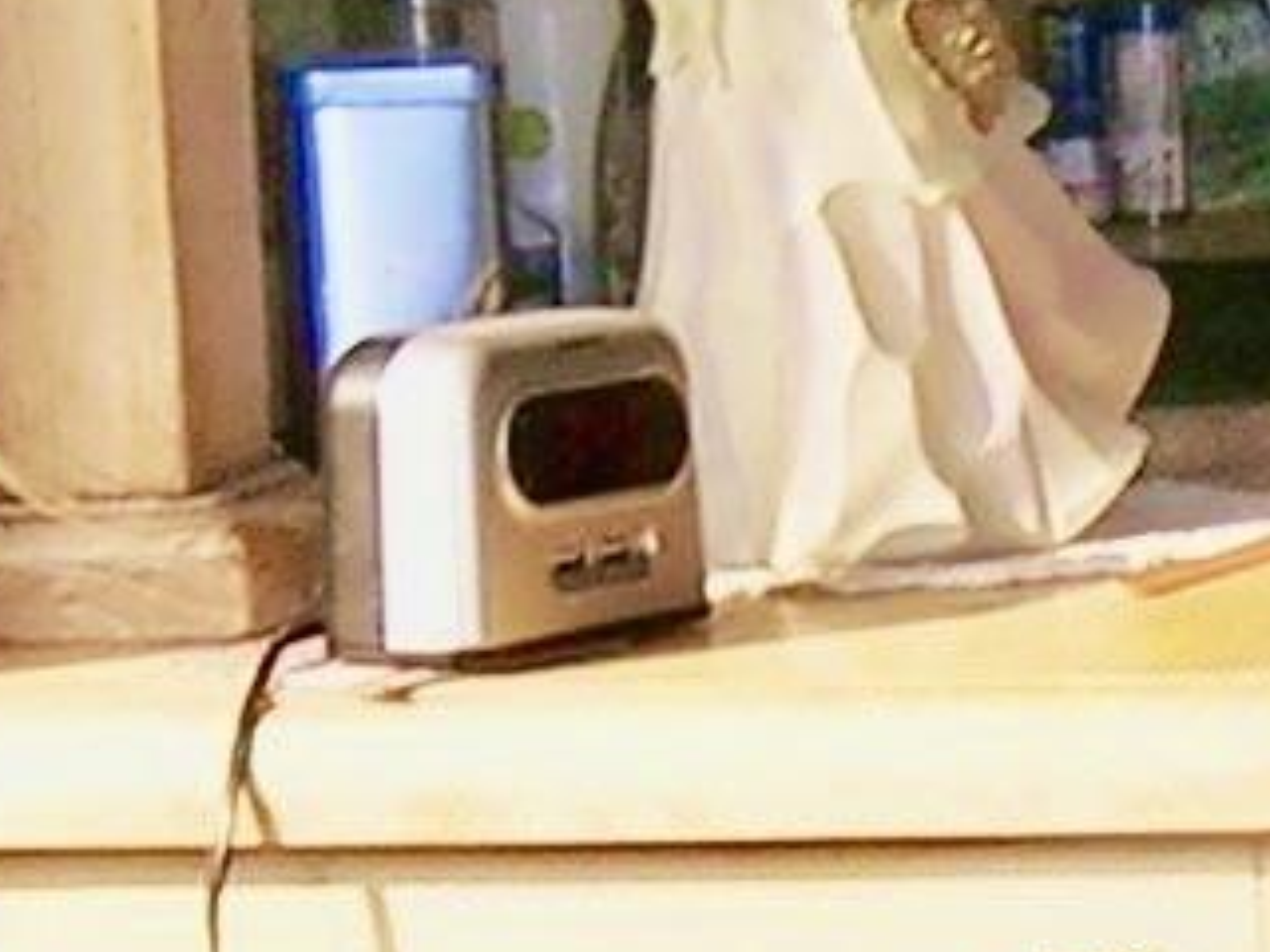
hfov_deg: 8.1
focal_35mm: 243
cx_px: 1052
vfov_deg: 6.1
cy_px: 464
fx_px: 8915
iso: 50
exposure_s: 1/30
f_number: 2.9
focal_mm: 5.7
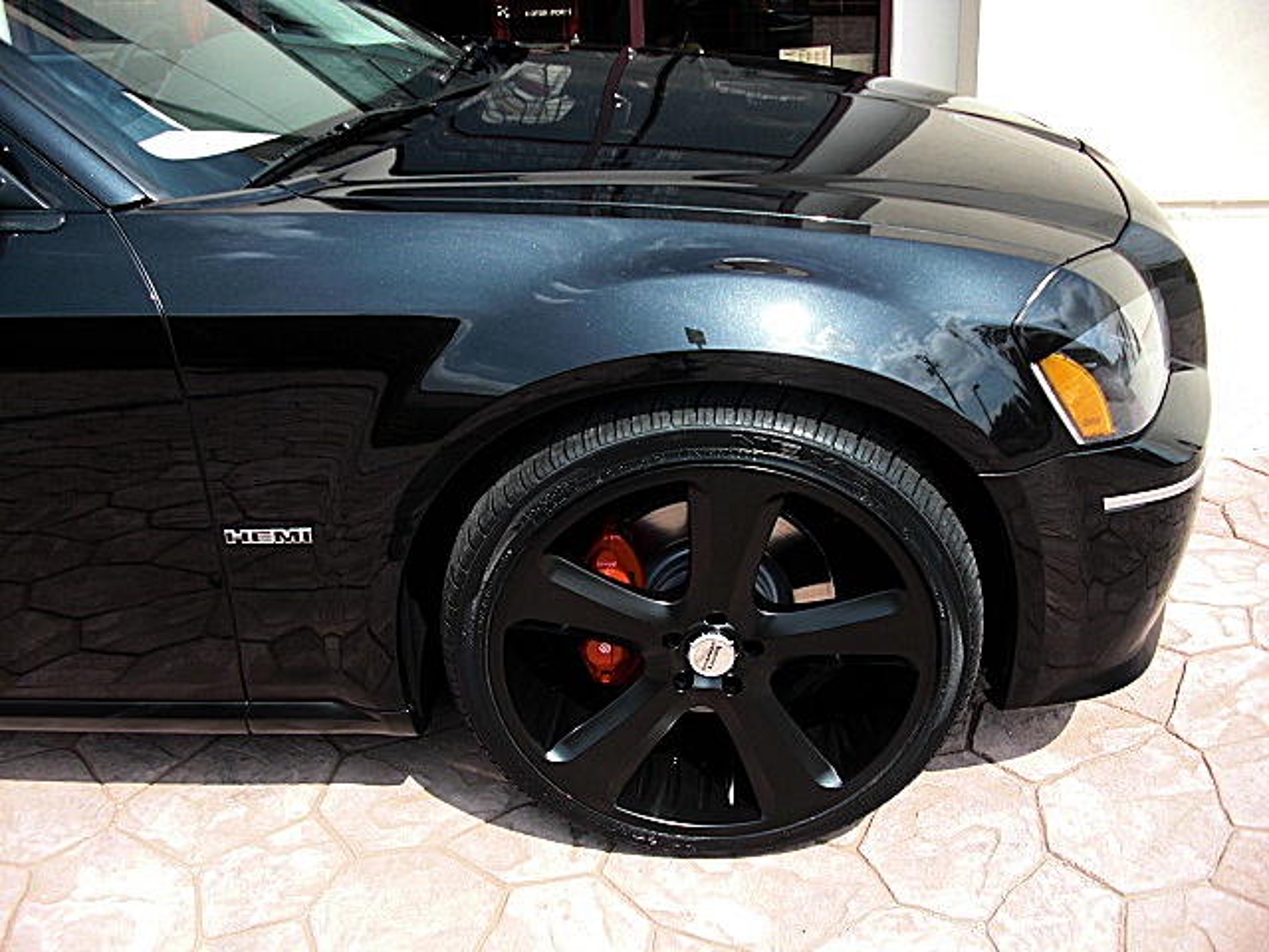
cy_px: 476
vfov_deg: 39.7
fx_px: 1320
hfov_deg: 51.4
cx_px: 634
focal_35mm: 36
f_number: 2.8
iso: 50
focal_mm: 6.3
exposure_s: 1/400
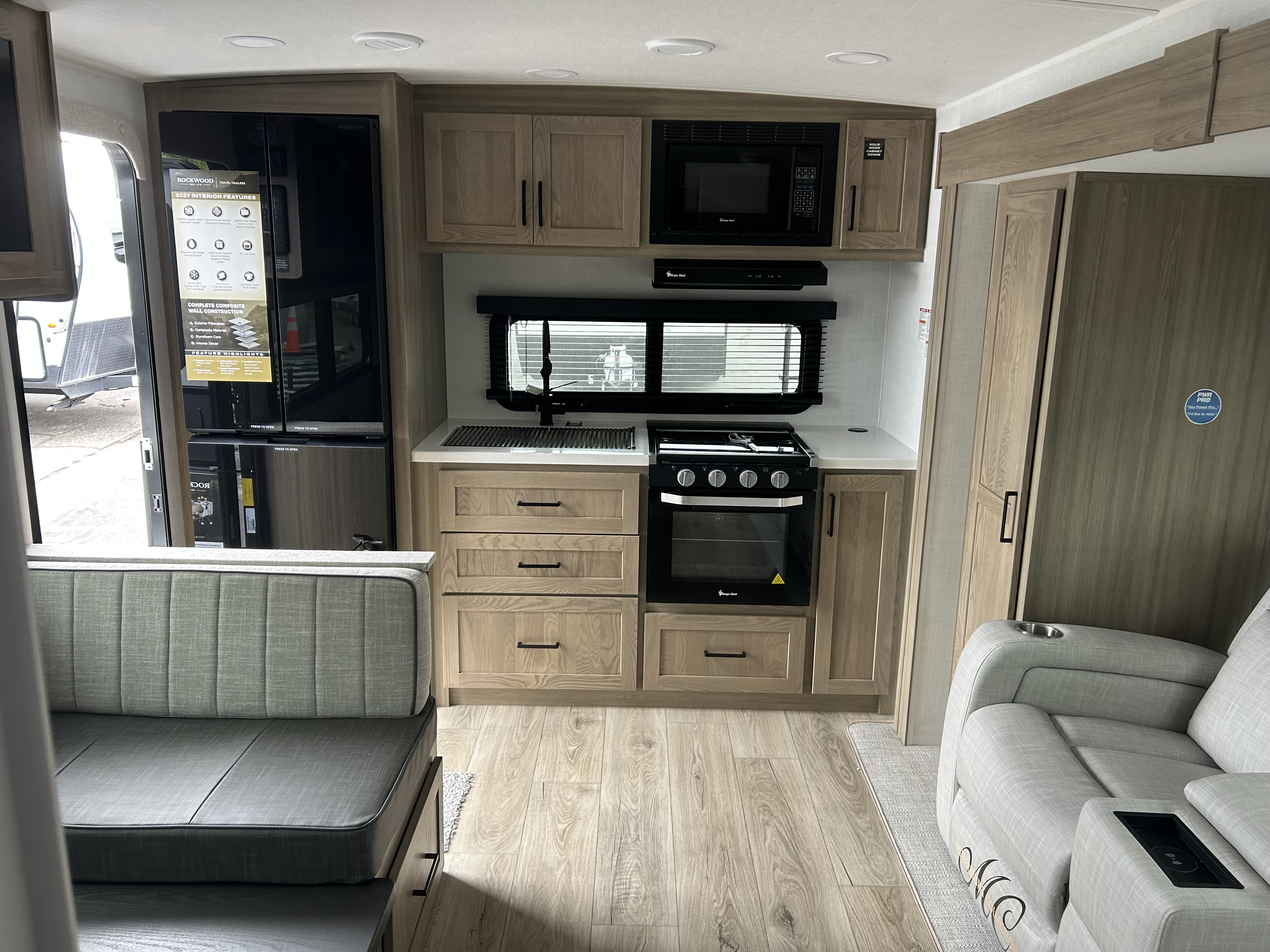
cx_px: 635
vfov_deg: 53.1
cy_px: 476
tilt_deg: -15.6
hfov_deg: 67.3
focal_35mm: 26
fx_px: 954
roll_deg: +0.2
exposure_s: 1/121
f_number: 1.5
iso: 100
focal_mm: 5.7
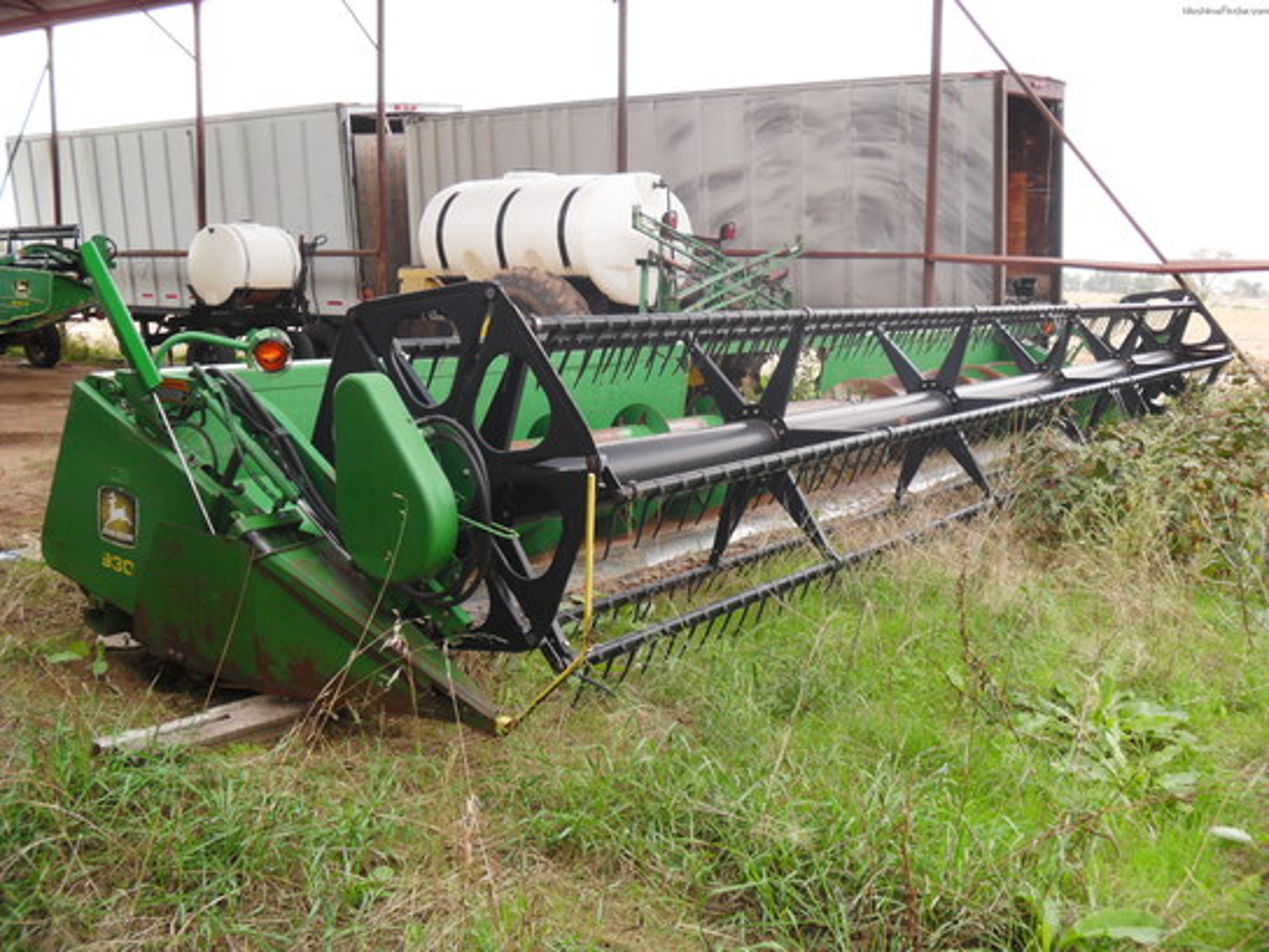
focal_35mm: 35
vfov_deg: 40.7
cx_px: 634
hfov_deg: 52.6
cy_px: 476
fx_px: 1283
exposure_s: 1/180
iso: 80
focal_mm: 6.3
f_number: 3
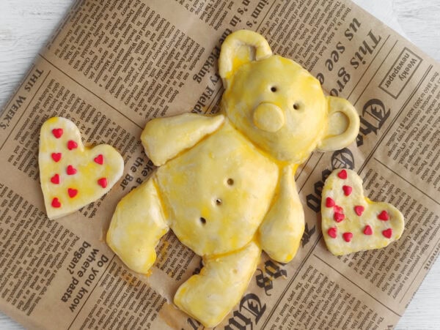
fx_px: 318
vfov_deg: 54.9
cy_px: 165
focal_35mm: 25
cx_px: 220
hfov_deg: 69.3
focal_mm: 5.4
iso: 92
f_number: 1.9
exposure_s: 1/100
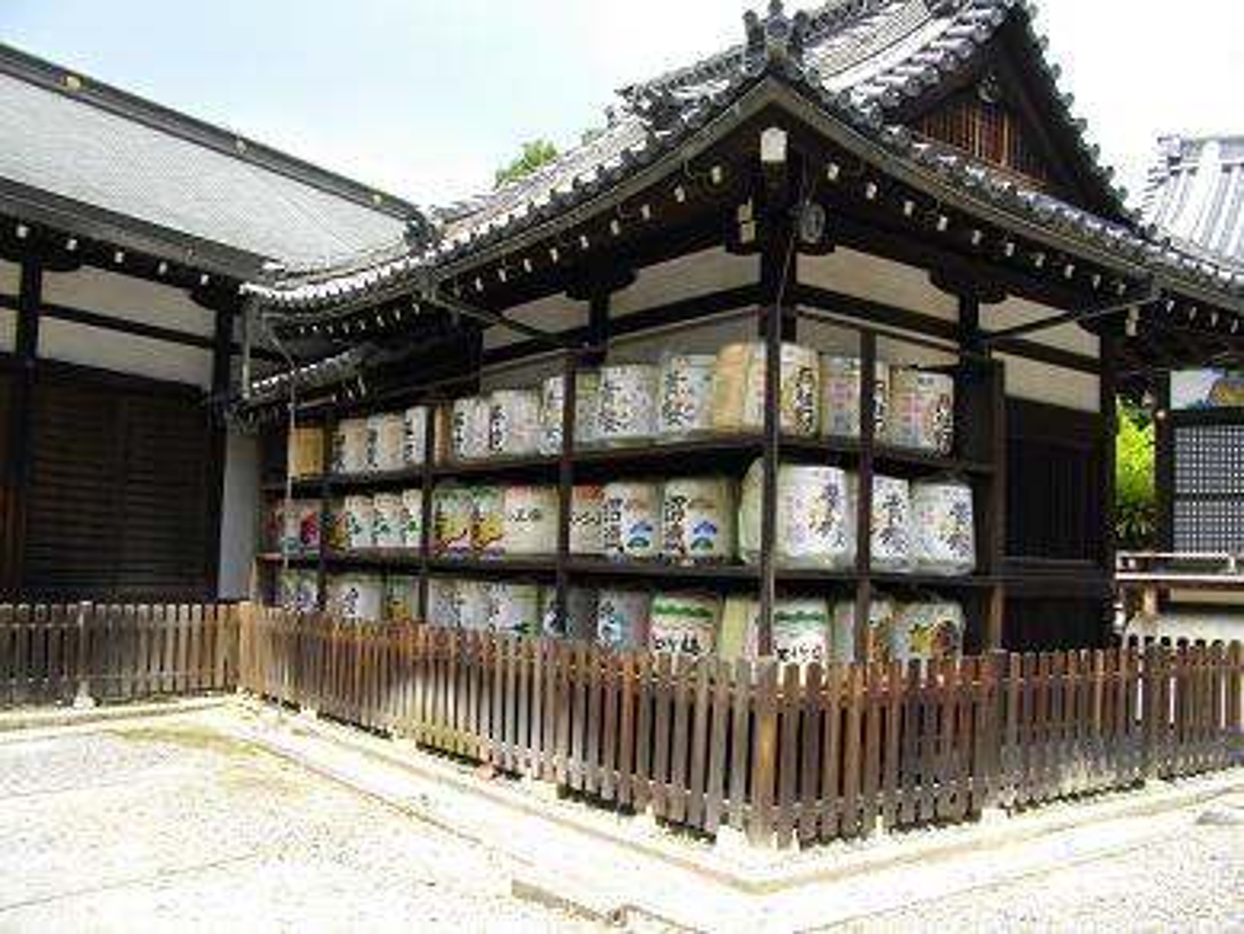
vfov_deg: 44.2
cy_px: 467
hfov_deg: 56.8
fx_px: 1150
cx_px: 622
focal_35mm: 32
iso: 100
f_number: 5.5
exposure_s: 1/160
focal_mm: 5.7
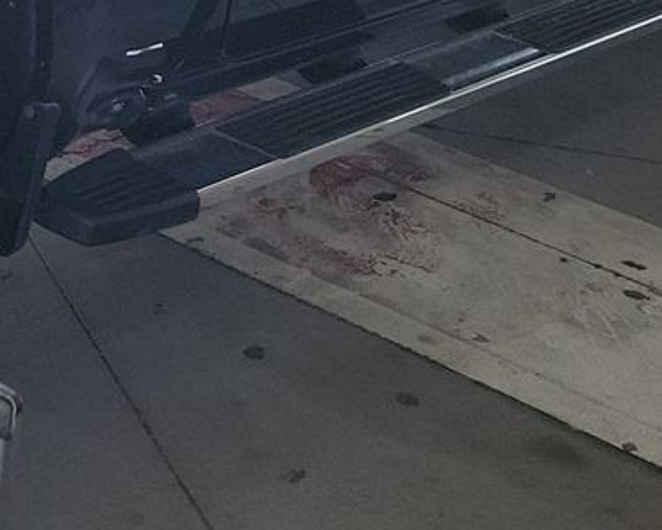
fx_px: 1979
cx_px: -230
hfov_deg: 17.6
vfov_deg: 14.2
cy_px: -275
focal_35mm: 101
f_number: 1.8
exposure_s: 1/120
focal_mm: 6.7
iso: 62
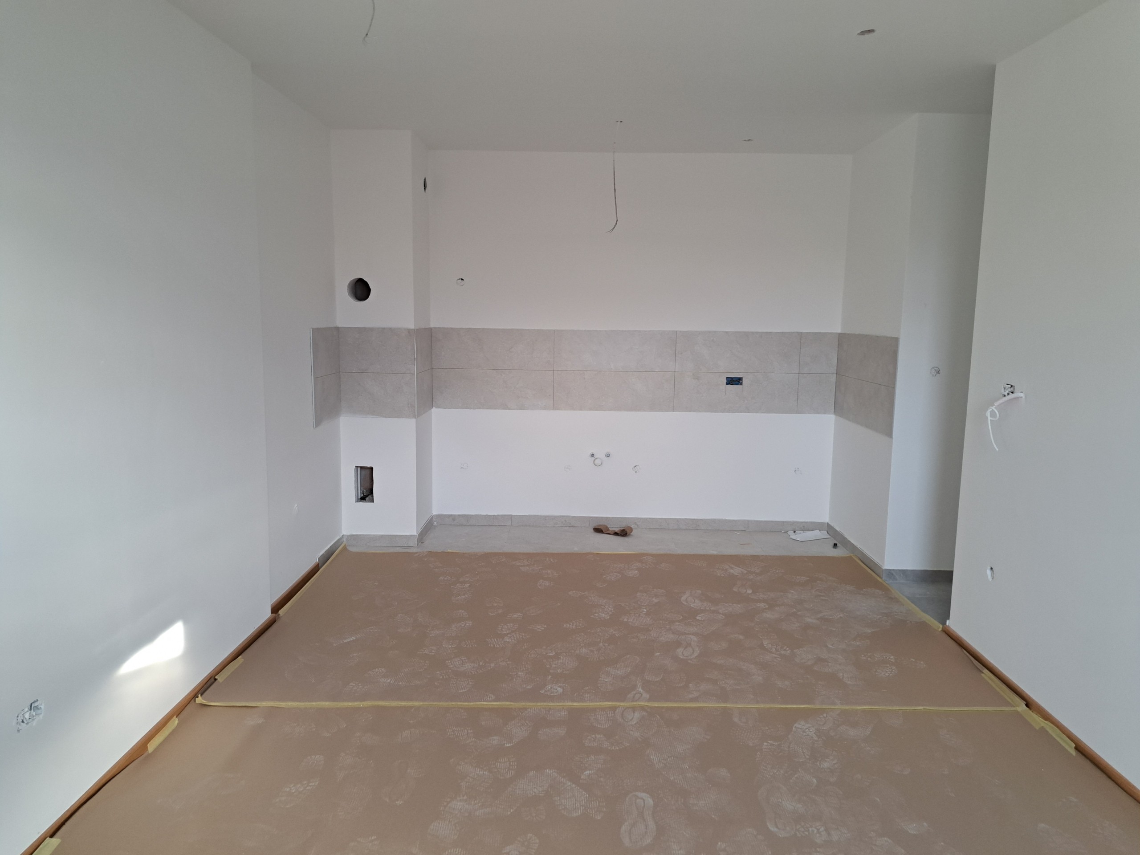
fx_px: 790
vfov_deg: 56.8
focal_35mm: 24
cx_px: 570
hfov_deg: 71.6
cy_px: 428
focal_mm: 5.23
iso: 160
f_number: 1.8
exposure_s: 1/50
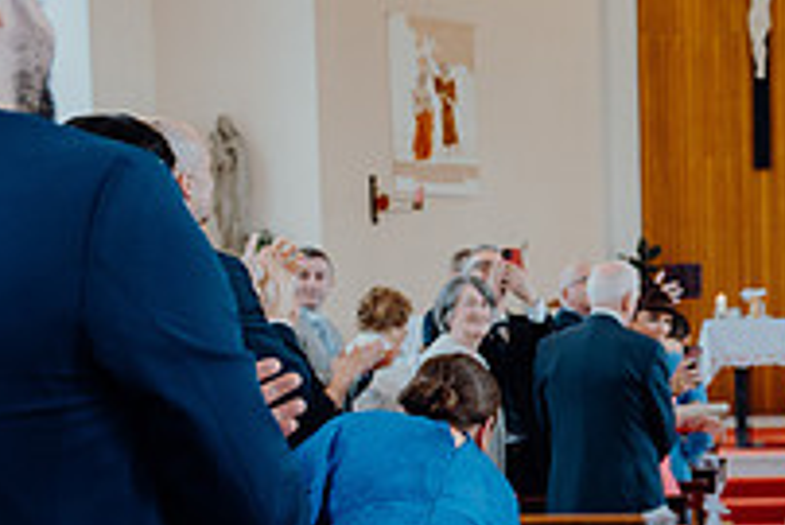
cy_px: 500
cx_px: 972
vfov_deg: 14.7
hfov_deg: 20.5
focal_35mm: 92
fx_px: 2007
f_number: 2.8
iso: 640
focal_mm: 32
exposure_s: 1/200
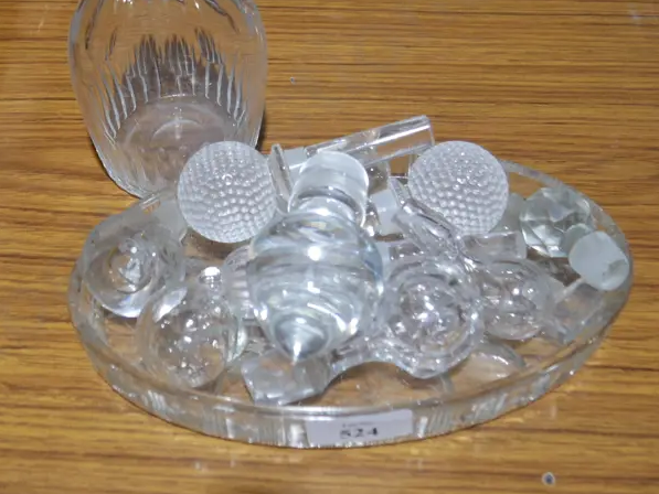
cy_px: 146
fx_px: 914
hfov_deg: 39.4
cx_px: 245
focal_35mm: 48
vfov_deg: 29.9
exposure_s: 1/60
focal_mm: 14
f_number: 3.5
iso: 250
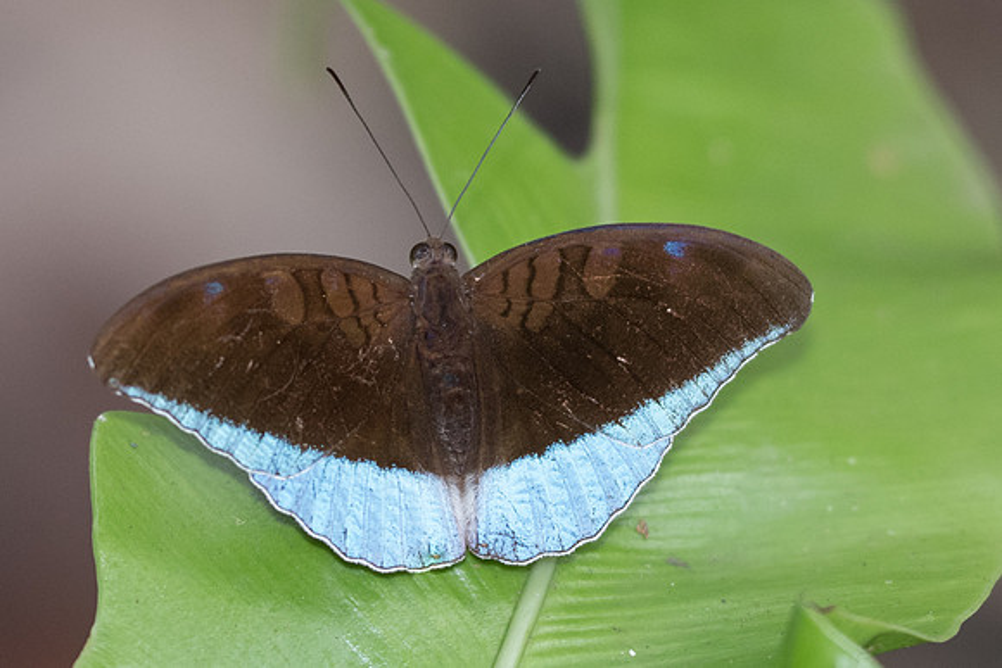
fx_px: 15231
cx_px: 501
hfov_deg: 3.8
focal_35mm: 547
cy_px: 316
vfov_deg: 2.5
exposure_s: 1/250
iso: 800
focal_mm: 150
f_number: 3.2
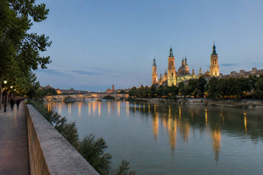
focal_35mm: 47
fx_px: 343
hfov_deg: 41.9
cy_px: 88
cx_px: 132
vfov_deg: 28.6
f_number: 7.1
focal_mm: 47
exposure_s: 1/640
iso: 500
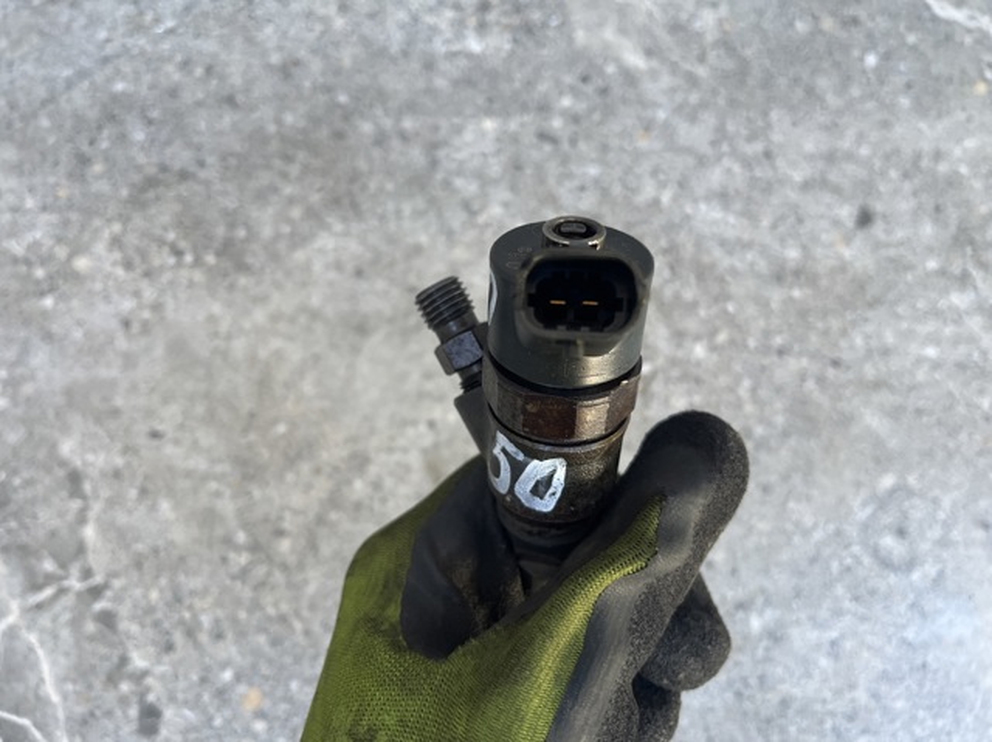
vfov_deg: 53.0
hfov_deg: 67.3
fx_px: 745
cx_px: 496
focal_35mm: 26
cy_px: 371
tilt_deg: -78.4
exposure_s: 1/121
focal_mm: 5.1
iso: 100
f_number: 1.6
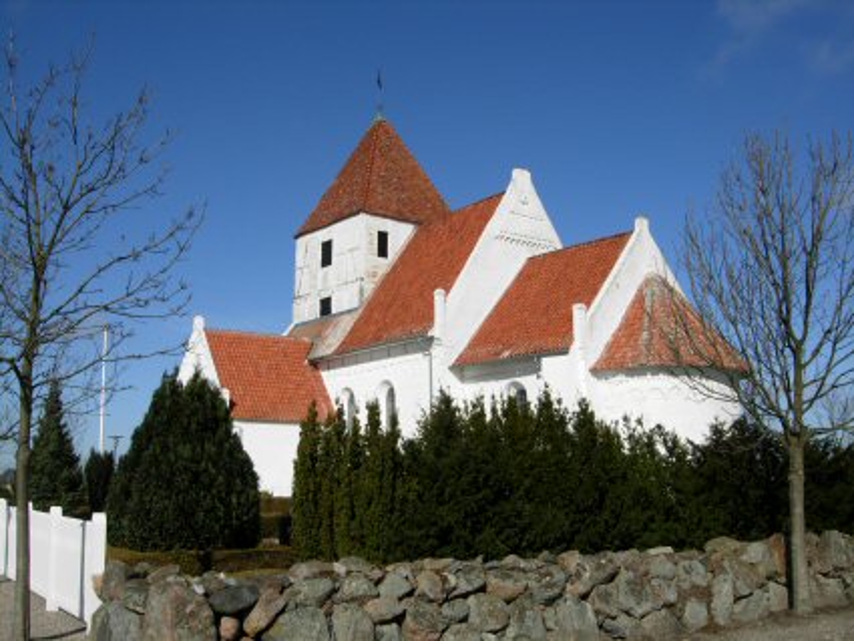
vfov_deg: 39.7
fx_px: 888
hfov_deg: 51.3
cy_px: 320
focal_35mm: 36
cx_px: 427
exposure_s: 1/443
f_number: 6.8
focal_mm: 7.5
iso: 50
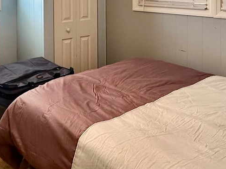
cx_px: 65
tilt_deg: -1.3
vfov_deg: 29.1
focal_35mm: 46
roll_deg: +0.1
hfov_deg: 40.4
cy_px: -7
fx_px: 300
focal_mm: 2.22
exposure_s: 1/60
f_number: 2.2
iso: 200
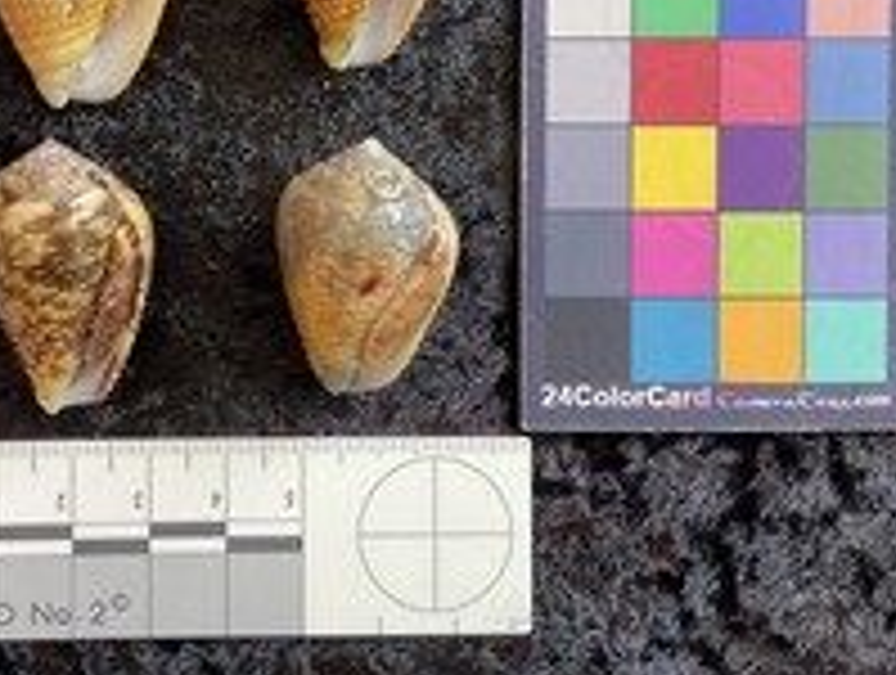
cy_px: 151
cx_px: 266
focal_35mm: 51
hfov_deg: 36.8
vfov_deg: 28.1
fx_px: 1322
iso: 64
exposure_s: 1/120
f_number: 1.8
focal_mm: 3
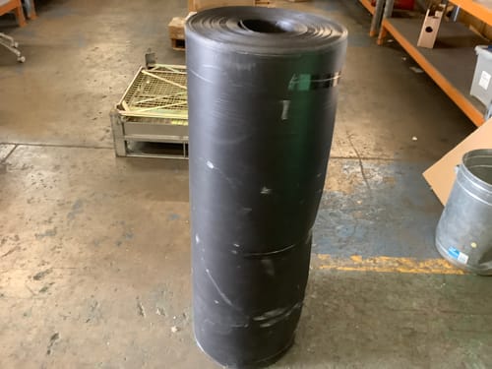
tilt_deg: -34.6
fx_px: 441
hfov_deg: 58.4
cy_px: 184
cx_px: 246
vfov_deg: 45.4
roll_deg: -1.4
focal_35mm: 31
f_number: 2.4
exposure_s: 1/25
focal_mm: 3.3
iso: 400
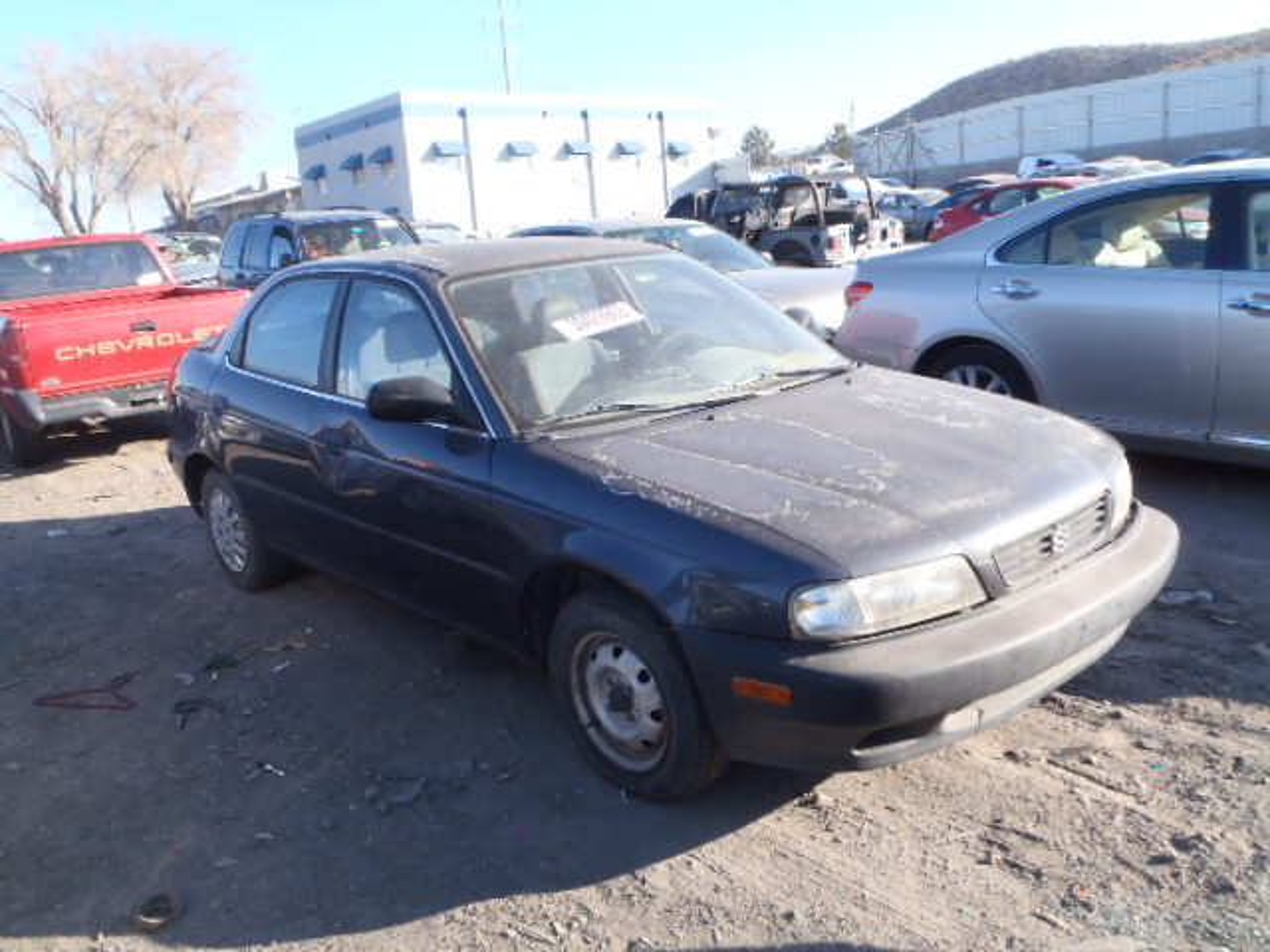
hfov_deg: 63.4
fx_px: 1027
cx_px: 635
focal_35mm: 28
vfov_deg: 49.7
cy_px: 476
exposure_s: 1/200
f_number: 4.5
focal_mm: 5
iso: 100
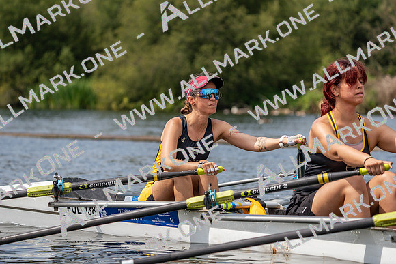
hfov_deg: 10.3
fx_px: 2200
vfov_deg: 6.9
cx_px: 198
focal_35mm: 200
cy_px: 132
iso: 250
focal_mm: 200
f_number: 5.6
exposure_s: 1/1600
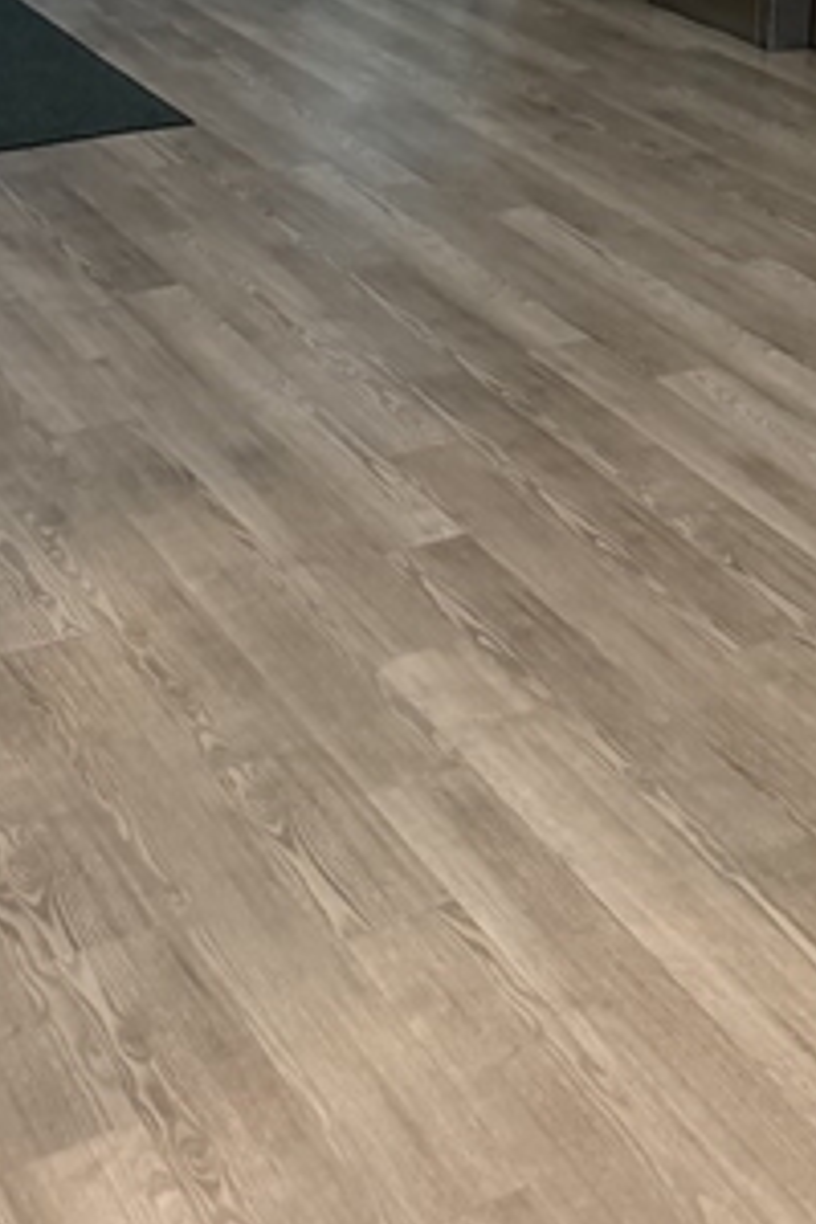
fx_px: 2176
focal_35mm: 64
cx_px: 583
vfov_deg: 27.9
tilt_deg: -9.1
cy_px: -208
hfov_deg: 21.1
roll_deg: -4.2
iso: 200
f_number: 1.78
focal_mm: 6.76
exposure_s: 1/196
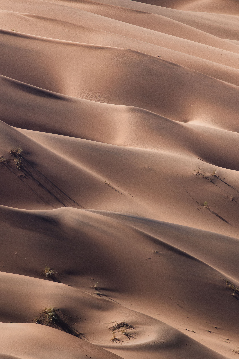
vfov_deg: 2.9
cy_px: 196
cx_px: 112
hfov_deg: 1.9
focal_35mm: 706
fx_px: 7031
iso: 400
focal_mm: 400
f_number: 13
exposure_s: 1/500
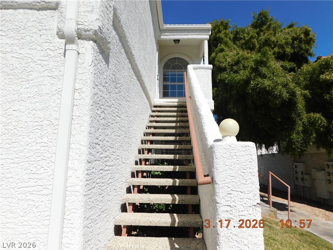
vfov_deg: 58.9
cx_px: 166
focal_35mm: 23
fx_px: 221
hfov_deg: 73.9
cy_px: 125
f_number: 6
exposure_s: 1/800
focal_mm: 4
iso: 125
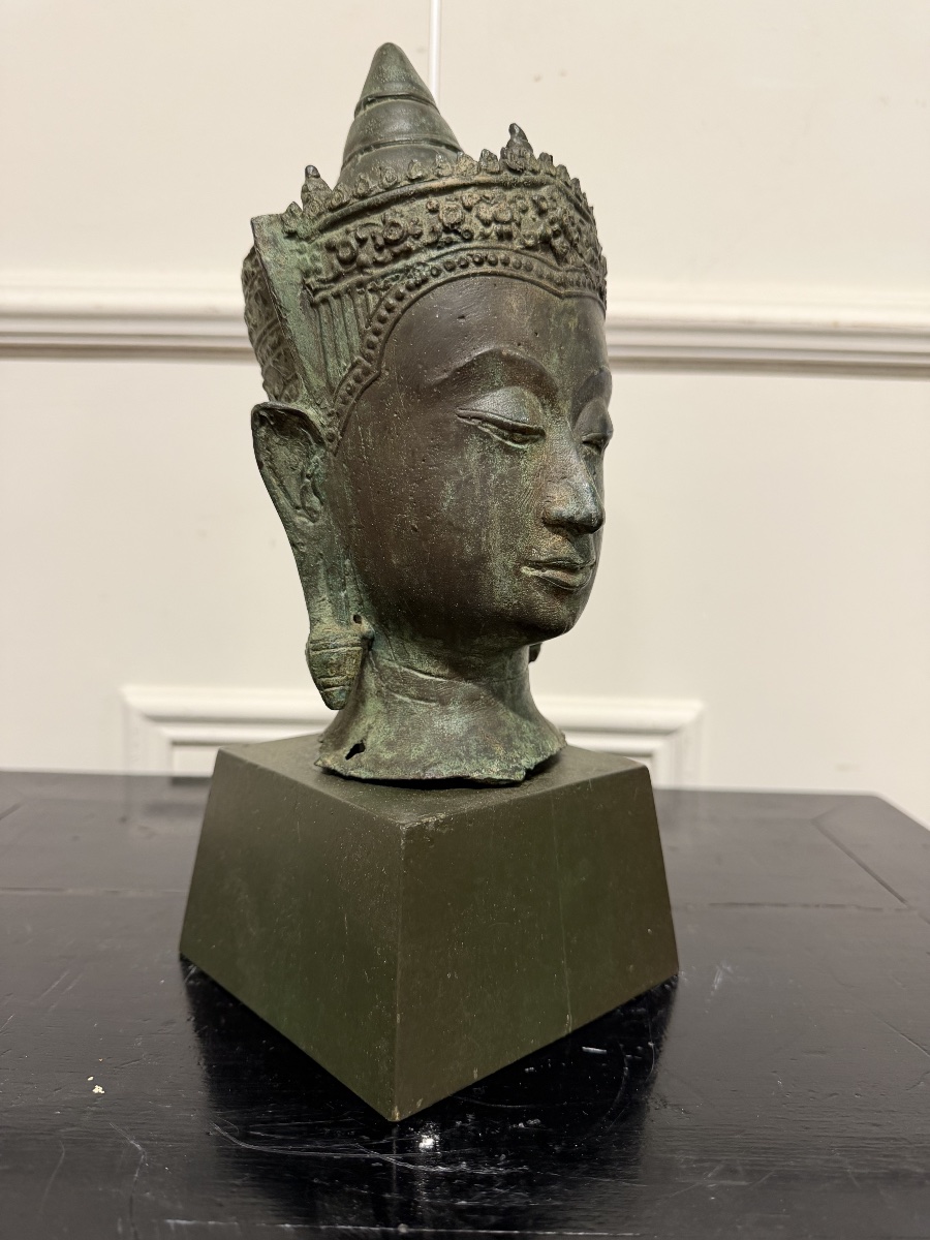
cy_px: 620
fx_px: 860
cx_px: 465
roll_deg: -1.6
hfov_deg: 56.8
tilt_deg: -6.7
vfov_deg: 71.6
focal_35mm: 24
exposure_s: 1/50
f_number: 1.78
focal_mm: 6.76
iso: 250
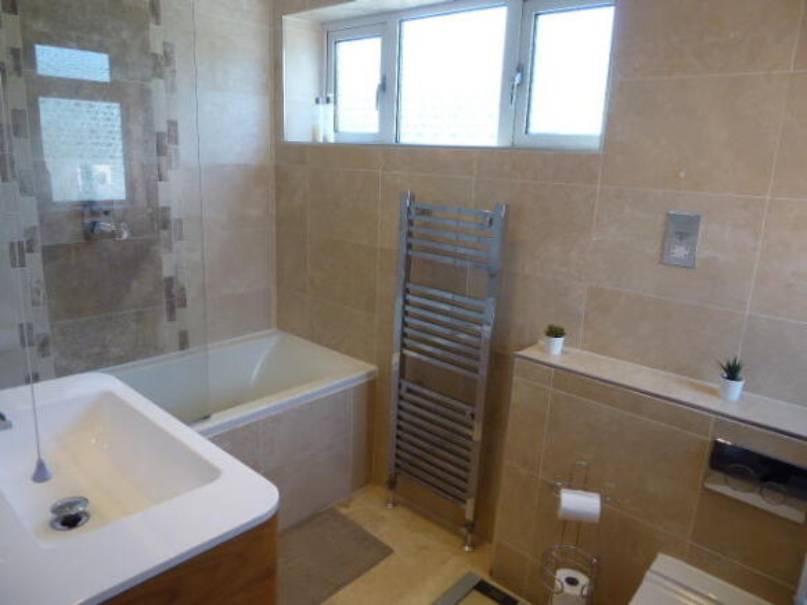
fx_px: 583
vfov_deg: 54.9
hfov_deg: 69.4
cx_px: 404
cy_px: 302
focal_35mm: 25
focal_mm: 4.3
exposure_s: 1/60
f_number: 3.3
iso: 160
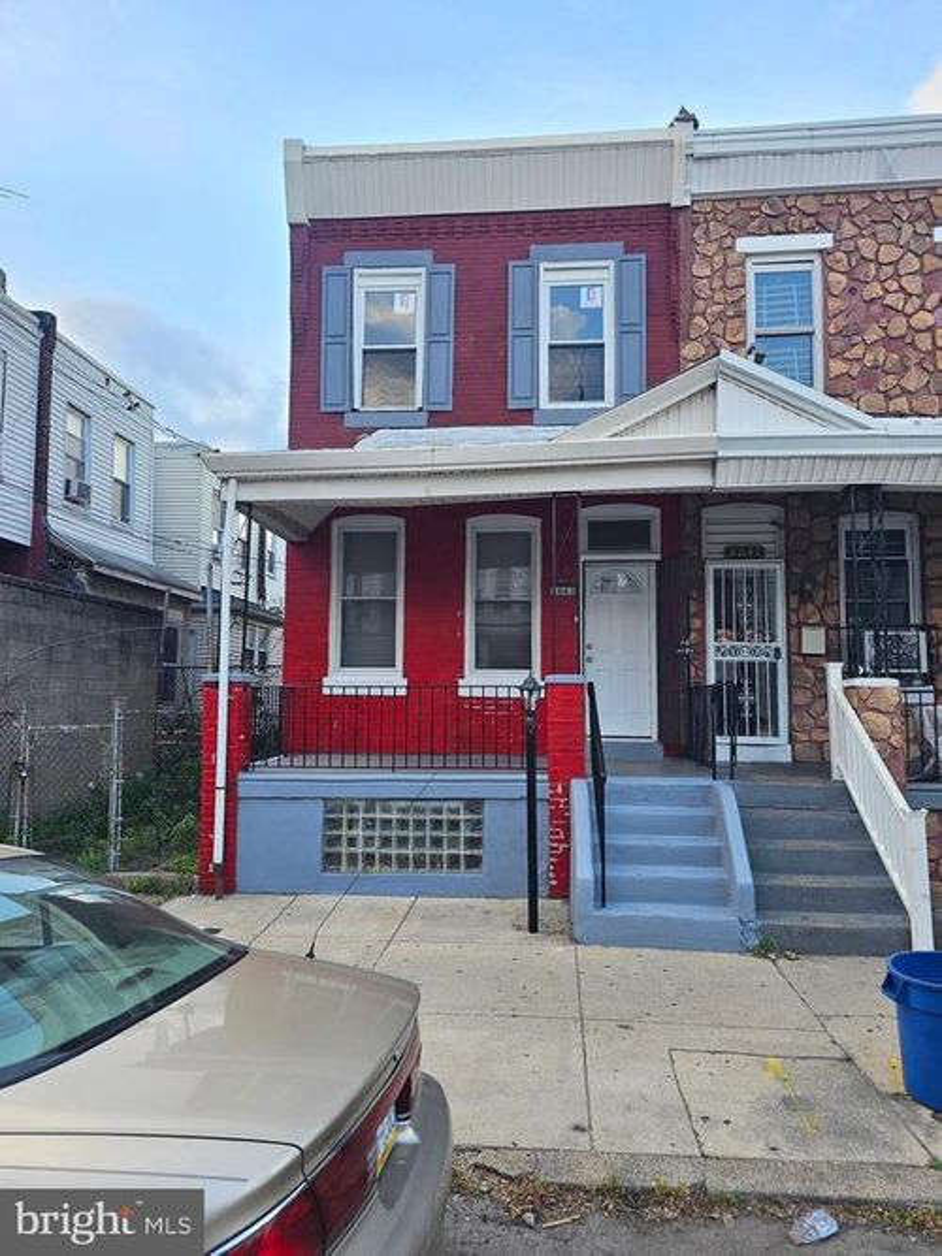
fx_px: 835
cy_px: 628
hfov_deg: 58.9
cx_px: 471
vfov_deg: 73.9
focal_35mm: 23
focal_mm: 6.3
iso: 50
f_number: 1.7
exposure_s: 1/207
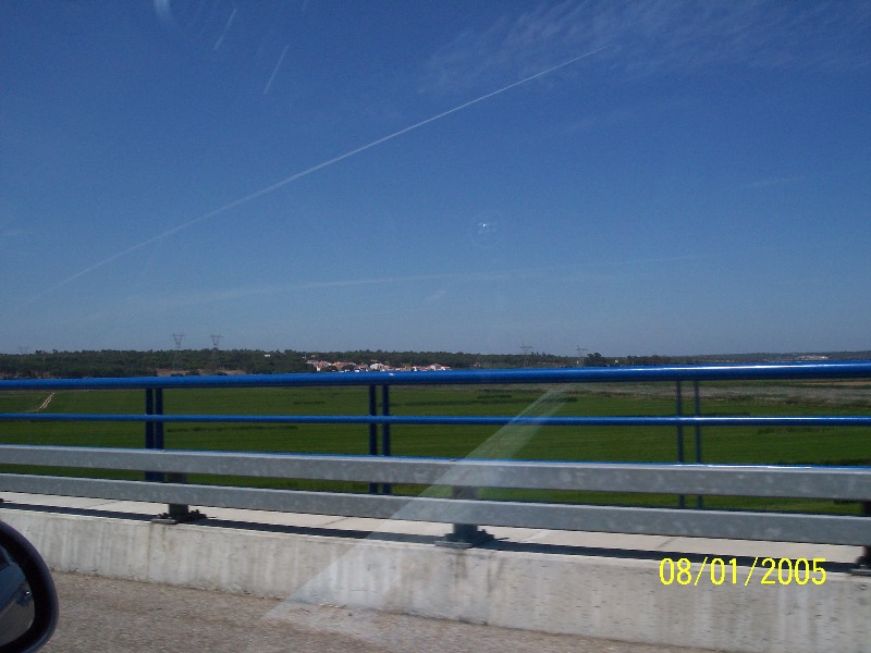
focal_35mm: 38
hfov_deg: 49.0
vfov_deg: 37.7
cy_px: 326
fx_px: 956
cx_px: 436
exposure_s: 1/1000
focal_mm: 8
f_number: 4.8
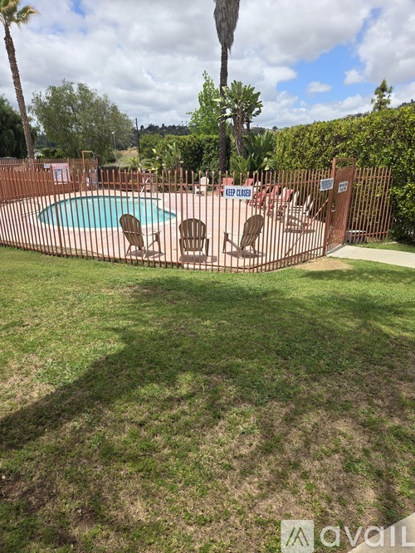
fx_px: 368
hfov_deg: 58.9
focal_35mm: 23
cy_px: 276
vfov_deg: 73.9
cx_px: 208
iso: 25
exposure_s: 1/1714
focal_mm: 5.4
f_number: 1.8
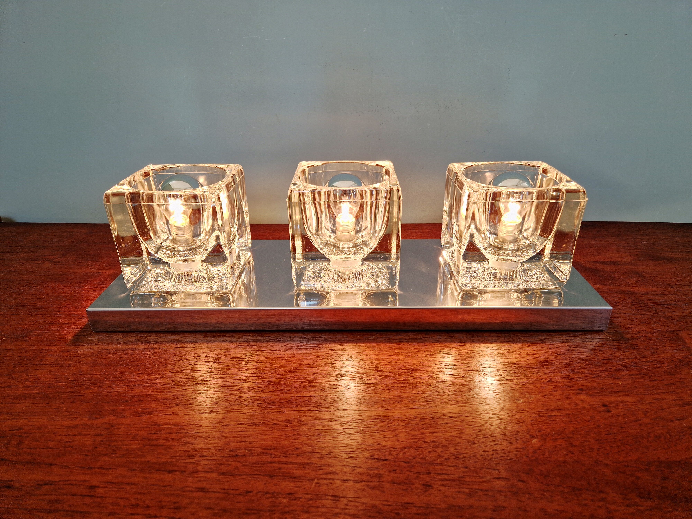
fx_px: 460
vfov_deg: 58.9
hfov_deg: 73.9
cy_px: 260
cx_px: 346
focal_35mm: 23
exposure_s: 1/100
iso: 50
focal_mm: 5.4
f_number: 1.8
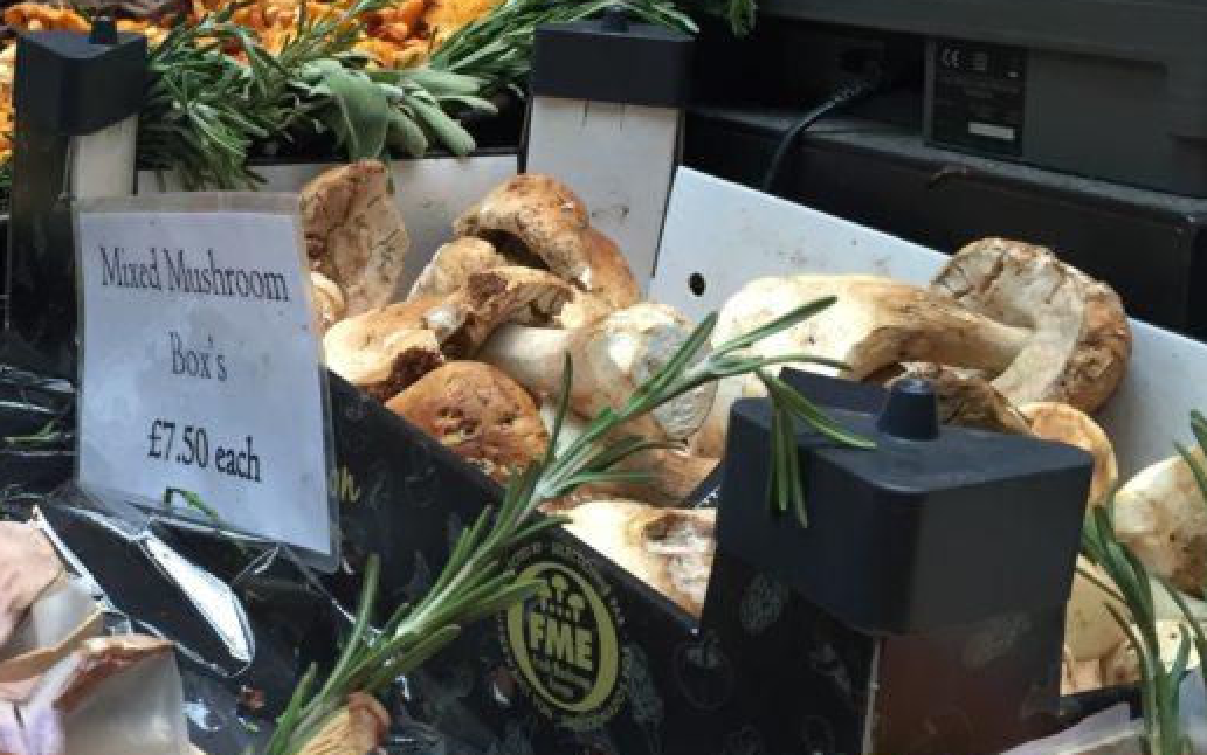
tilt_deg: -15.2
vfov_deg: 21.3
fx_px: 2007
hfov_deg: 32.0
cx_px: 143
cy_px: 341
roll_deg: +1.1
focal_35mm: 61
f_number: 2.2
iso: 80
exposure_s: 1/33
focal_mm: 4.15
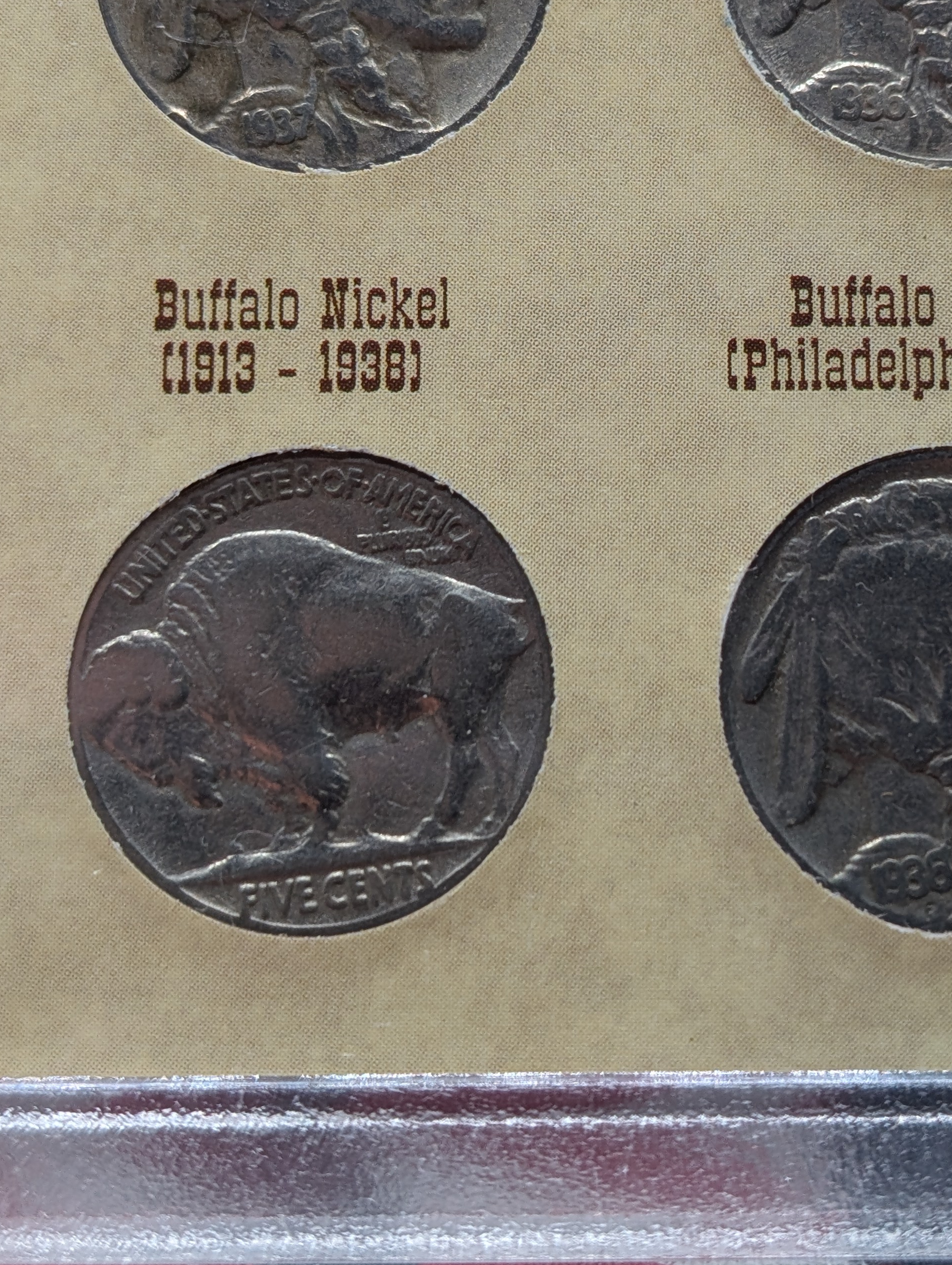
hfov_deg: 18.6
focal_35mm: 79
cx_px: 684
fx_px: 2890
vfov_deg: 24.5
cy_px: 338
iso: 33
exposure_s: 1/52.6
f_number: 1.68
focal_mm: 6.9
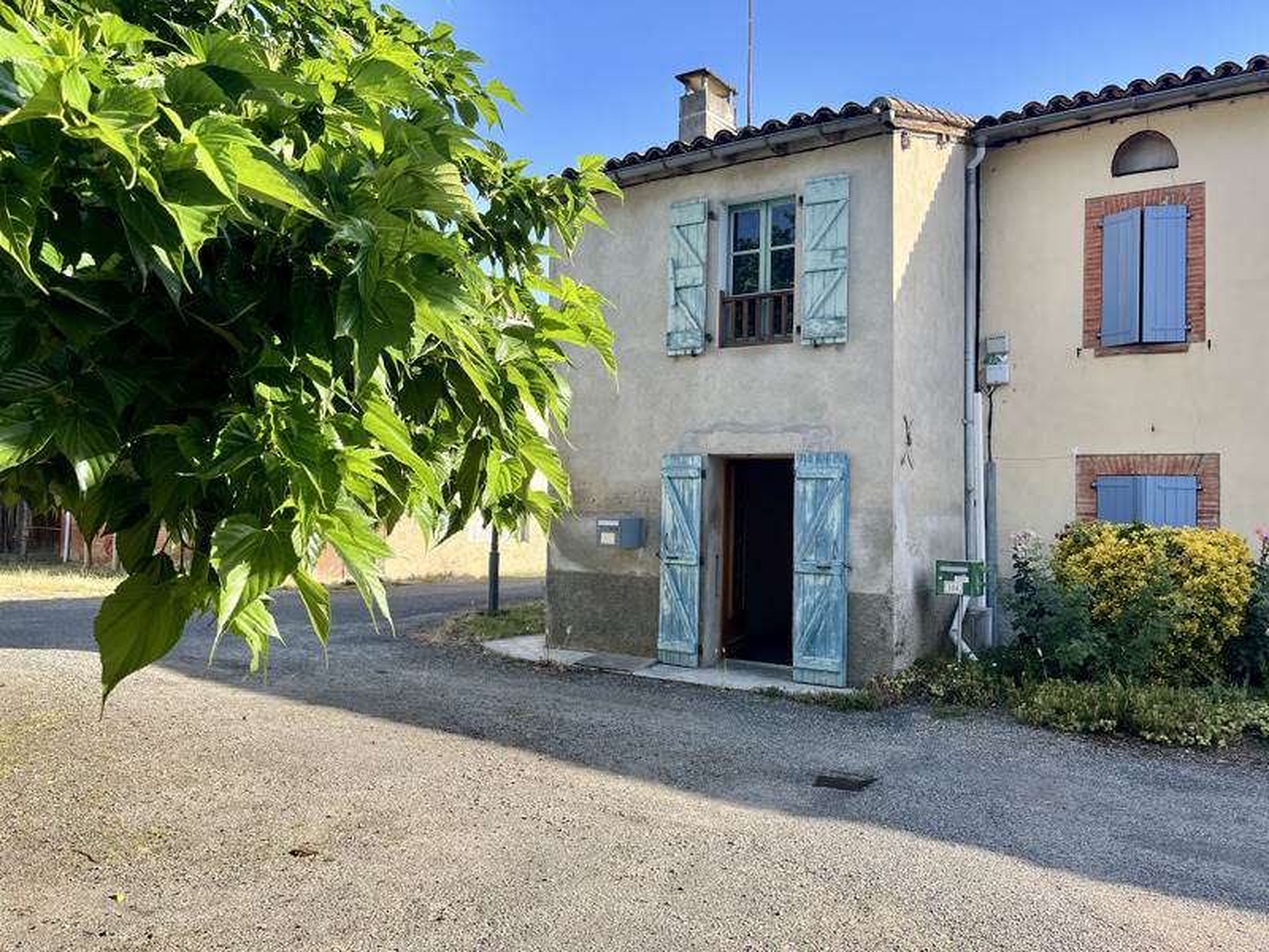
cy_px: 476
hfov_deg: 67.3
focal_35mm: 26
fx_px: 953
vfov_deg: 53.1
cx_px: 634
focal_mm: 5.1
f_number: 1.6
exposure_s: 1/891
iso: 50
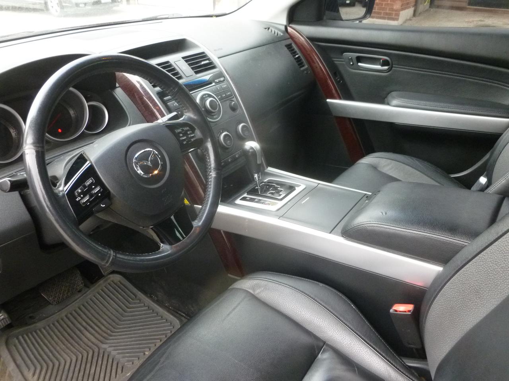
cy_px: 190
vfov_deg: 49.7
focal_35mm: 28
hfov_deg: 63.4
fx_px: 412
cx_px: 254
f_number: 3.3
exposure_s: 1/50
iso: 400
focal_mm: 5
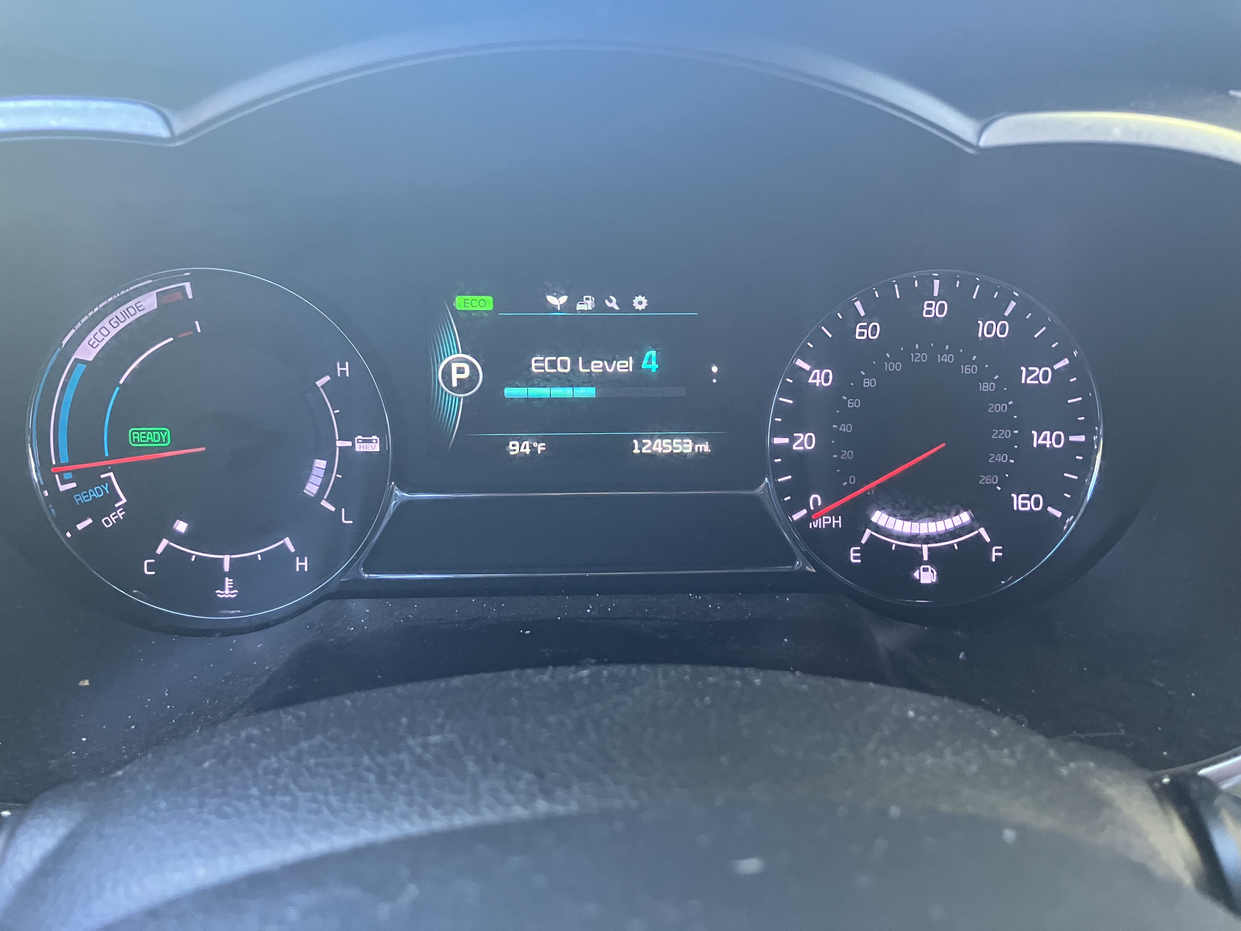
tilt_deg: -26.5
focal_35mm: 28
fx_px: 1004
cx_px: 620
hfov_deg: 63.4
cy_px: 466
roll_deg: +0.6
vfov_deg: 49.7
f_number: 1.8
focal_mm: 3.99
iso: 320
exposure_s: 1/51
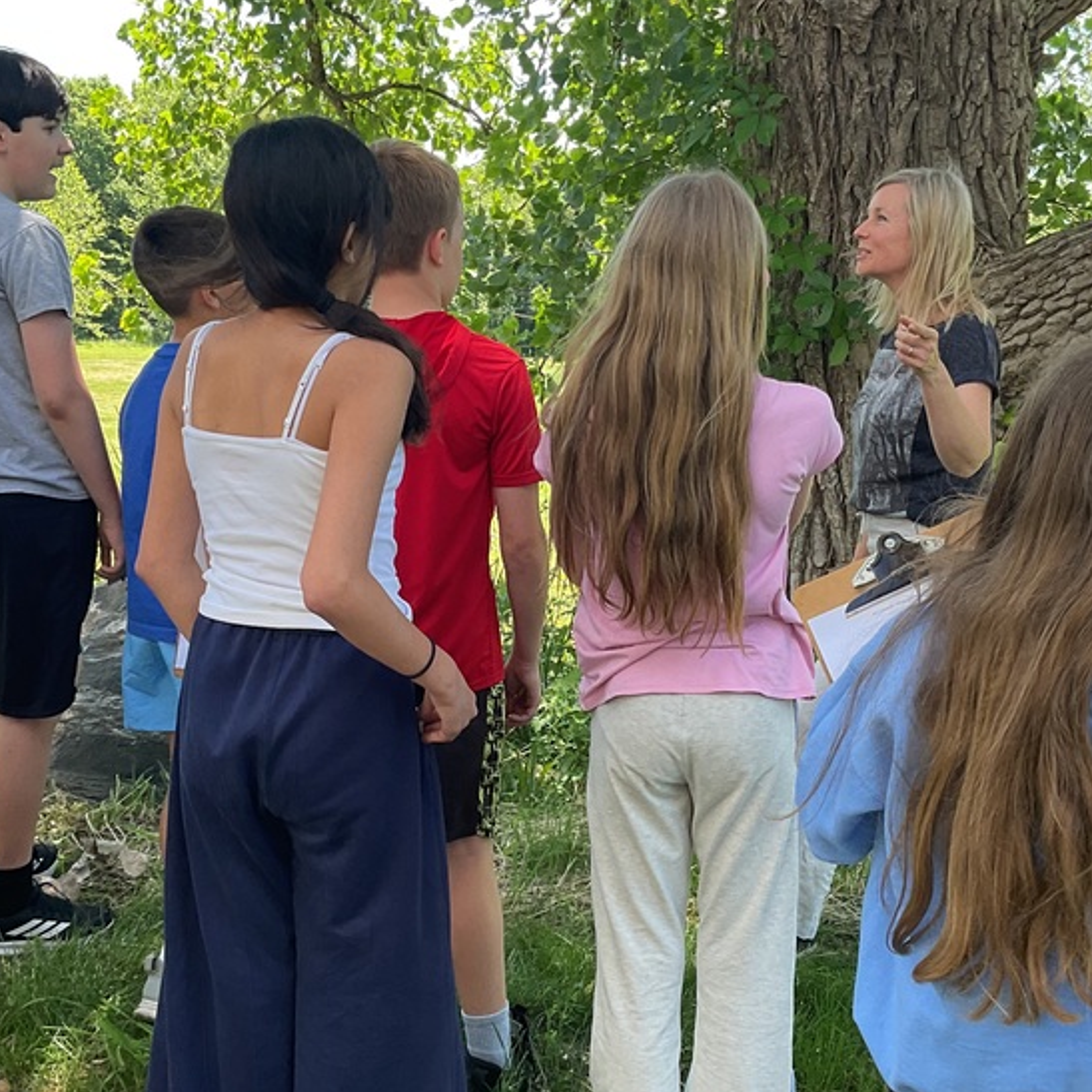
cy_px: 599
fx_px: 1713
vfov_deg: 35.3
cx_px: 583
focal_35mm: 48
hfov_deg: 35.3
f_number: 1.8
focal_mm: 3
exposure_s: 1/120
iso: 20
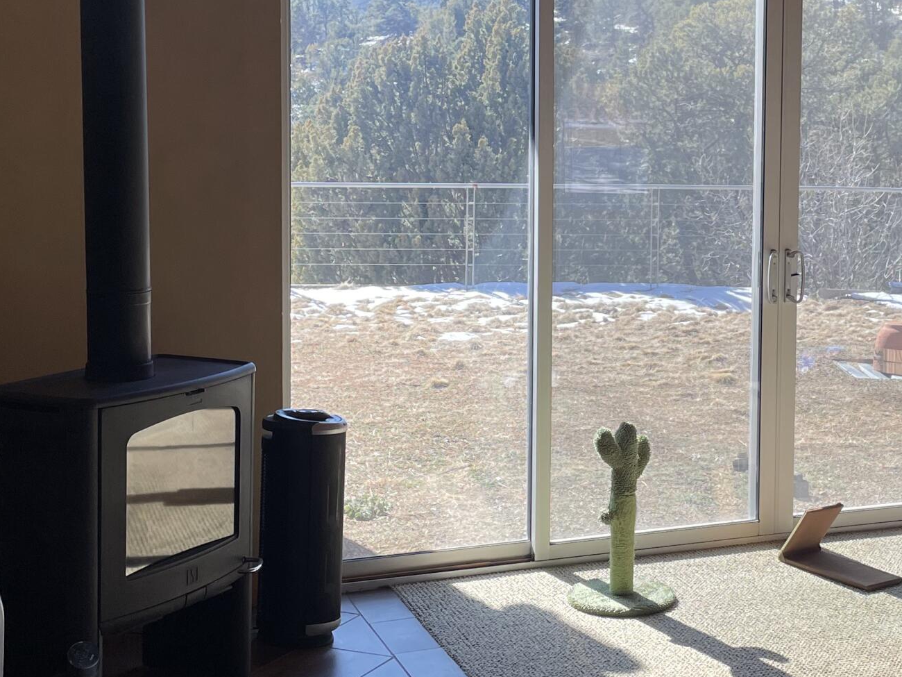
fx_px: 1563
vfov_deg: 24.3
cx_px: 694
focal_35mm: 60
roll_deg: -0.4
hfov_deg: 31.5
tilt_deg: -4.6
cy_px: 235
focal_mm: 4.2
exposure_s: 1/698
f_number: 1.6
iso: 32
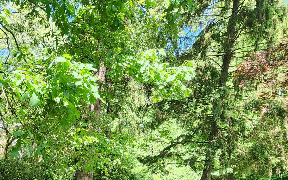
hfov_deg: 53.0
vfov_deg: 36.1
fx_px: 243
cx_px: 25
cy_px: 184
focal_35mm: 31
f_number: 2.2
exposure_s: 1/120
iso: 64
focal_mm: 2.2
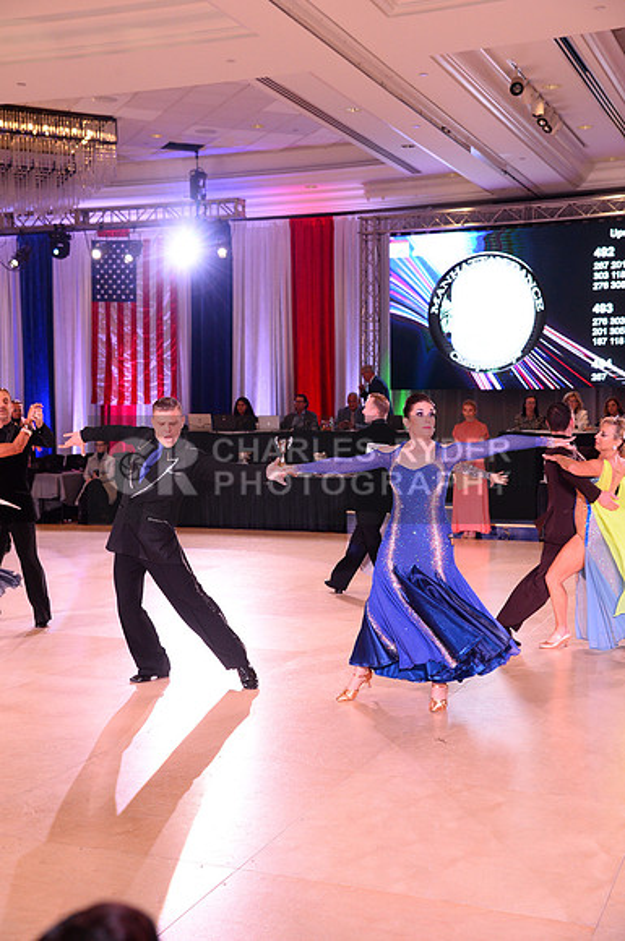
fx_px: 1254
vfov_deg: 41.2
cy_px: 470
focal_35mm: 48
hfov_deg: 28.0
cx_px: 312
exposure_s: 1/250
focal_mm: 48
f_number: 5
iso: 2500
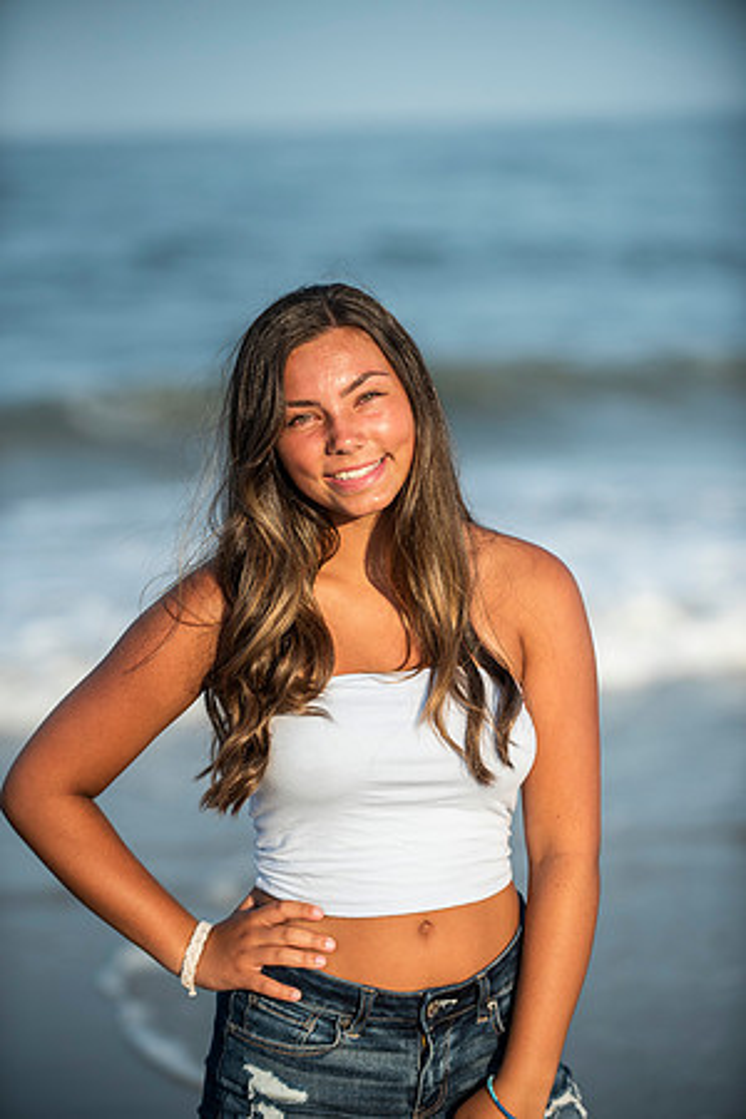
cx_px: 373
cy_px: 560
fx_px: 4041
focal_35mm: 130
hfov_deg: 10.5
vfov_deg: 15.8
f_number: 3.2
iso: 250
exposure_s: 1/4000
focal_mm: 130
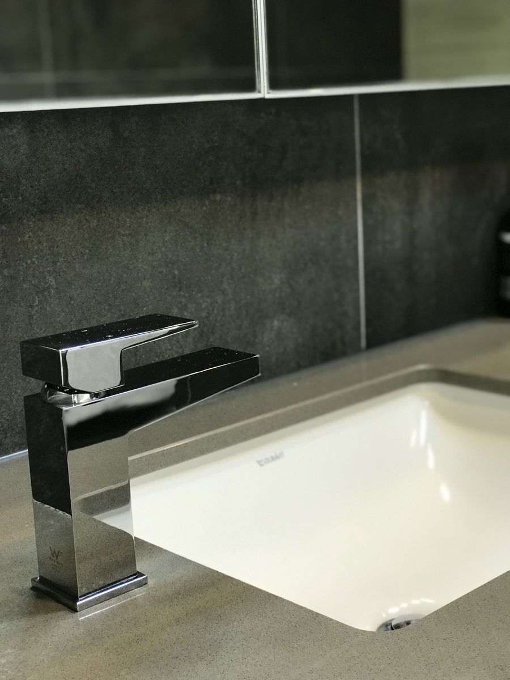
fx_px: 1120
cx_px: 255
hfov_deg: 25.7
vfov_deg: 33.8
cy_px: 340
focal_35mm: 57
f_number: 2.8
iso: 64
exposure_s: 1/50
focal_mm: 6.6
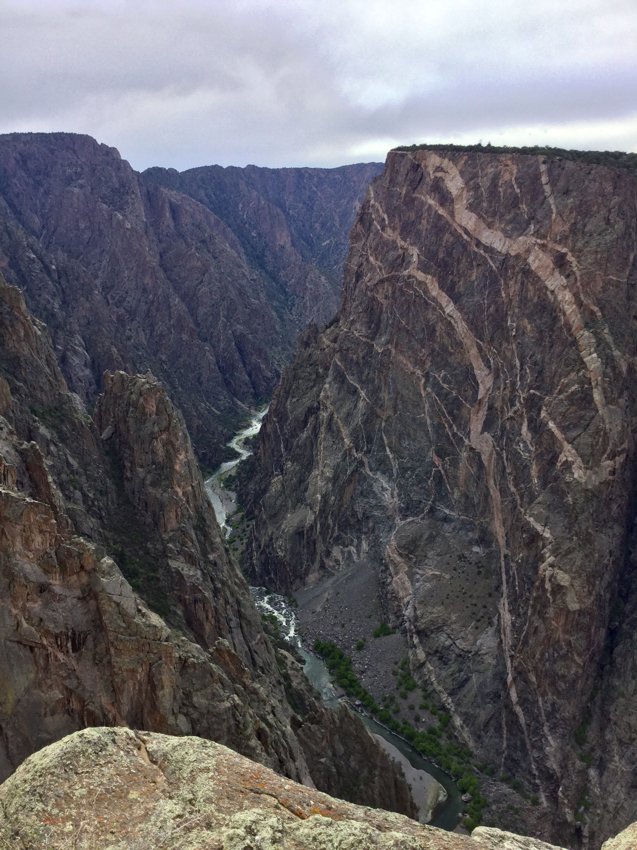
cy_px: 425
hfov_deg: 45.4
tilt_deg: -18.0
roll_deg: -0.9
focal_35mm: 31
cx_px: 318
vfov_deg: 58.4
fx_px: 761
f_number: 2.4
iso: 25
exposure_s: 1/823
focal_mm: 3.3
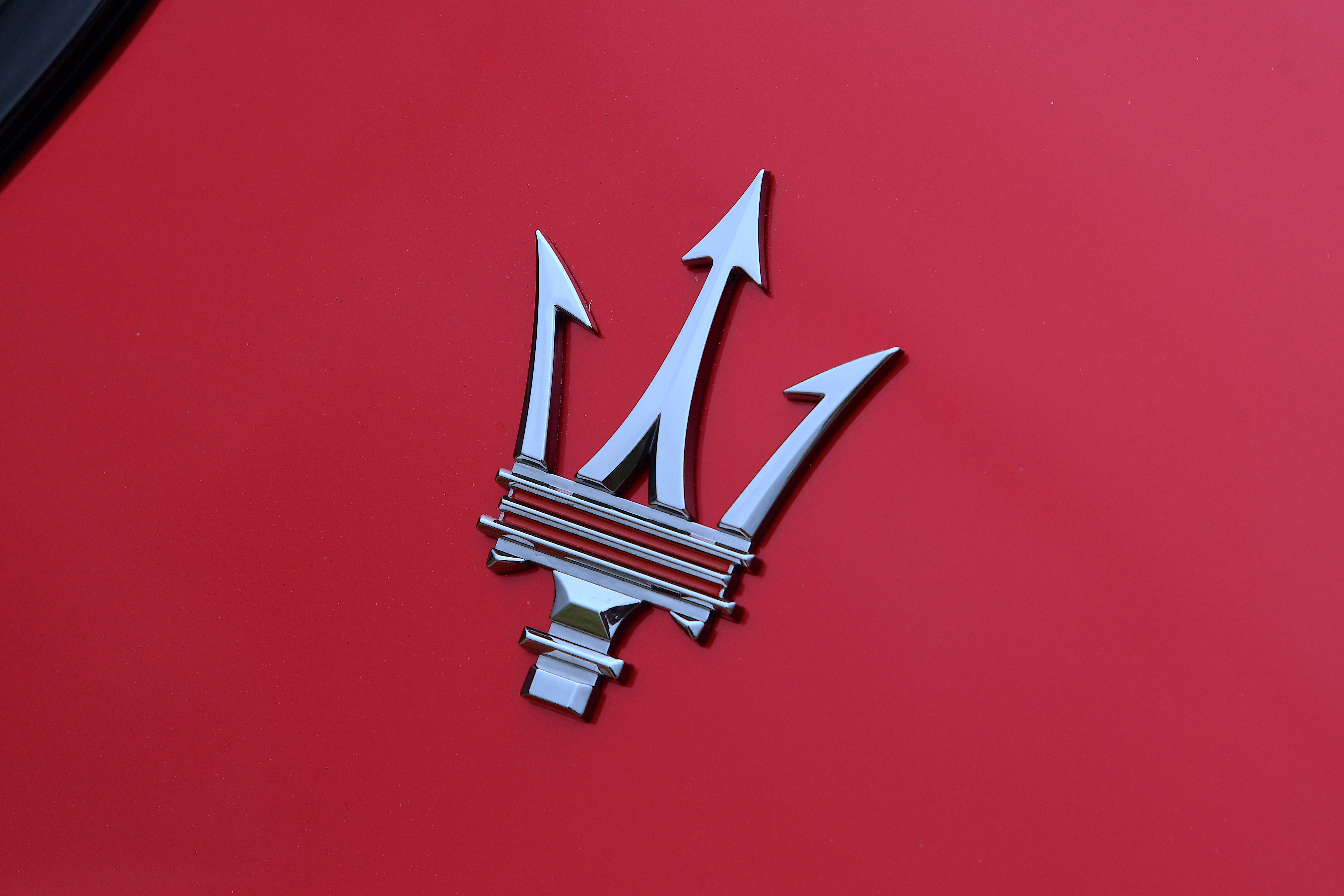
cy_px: 448
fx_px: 6719
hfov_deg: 11.4
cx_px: 672
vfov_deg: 7.6
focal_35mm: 180
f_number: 9
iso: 250
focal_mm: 120
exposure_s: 1/160
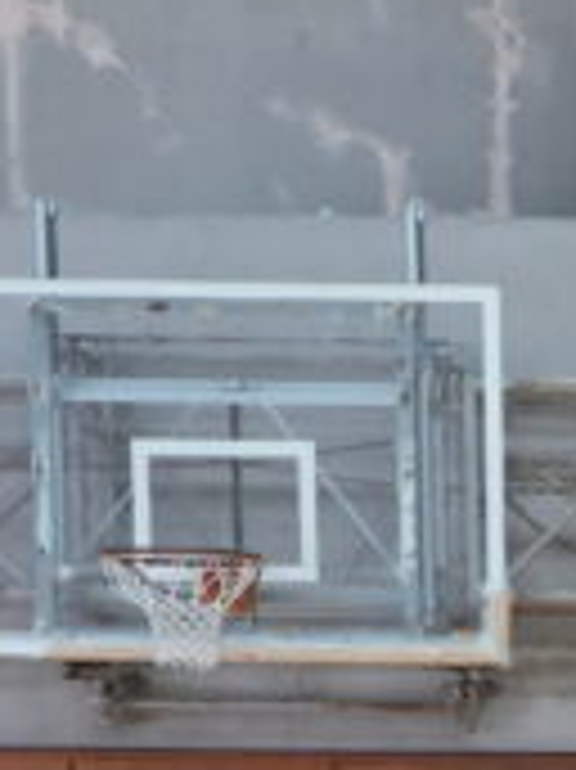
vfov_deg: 9.3
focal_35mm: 202
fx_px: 4487
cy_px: 1407
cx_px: 1899
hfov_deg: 6.5
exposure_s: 1/40
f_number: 8
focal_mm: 35
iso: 1250
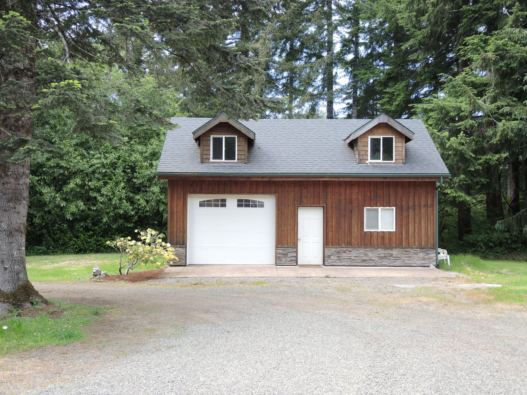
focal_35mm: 38
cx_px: 264
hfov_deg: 49.0
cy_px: 198
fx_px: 579
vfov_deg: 37.7
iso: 80
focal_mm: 8.2
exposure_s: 1/250
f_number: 2.2
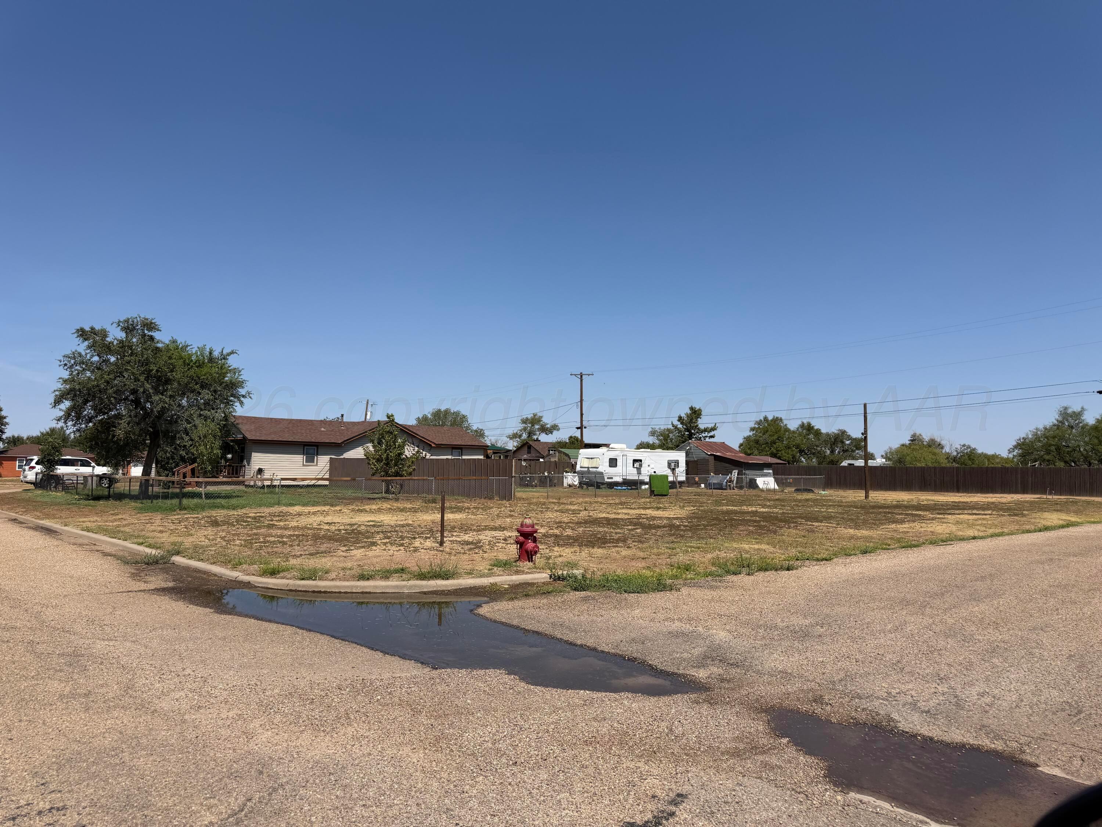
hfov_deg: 71.6
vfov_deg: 56.8
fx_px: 764
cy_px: 414
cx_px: 551
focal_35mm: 24
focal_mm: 6.76
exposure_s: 1/8130
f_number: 1.78
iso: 80
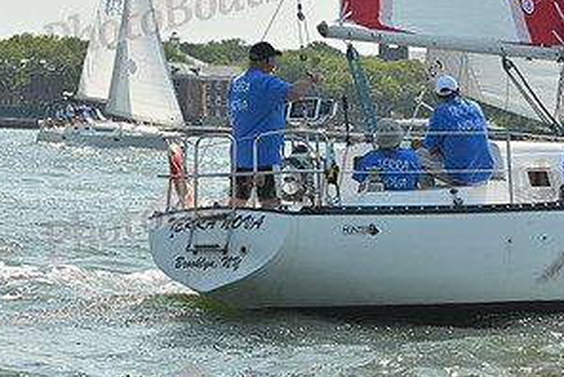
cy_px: 85
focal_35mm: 227
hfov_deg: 9.0
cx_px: 412
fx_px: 3560
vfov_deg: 6.1
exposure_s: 1/1250
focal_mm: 116
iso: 320
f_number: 8
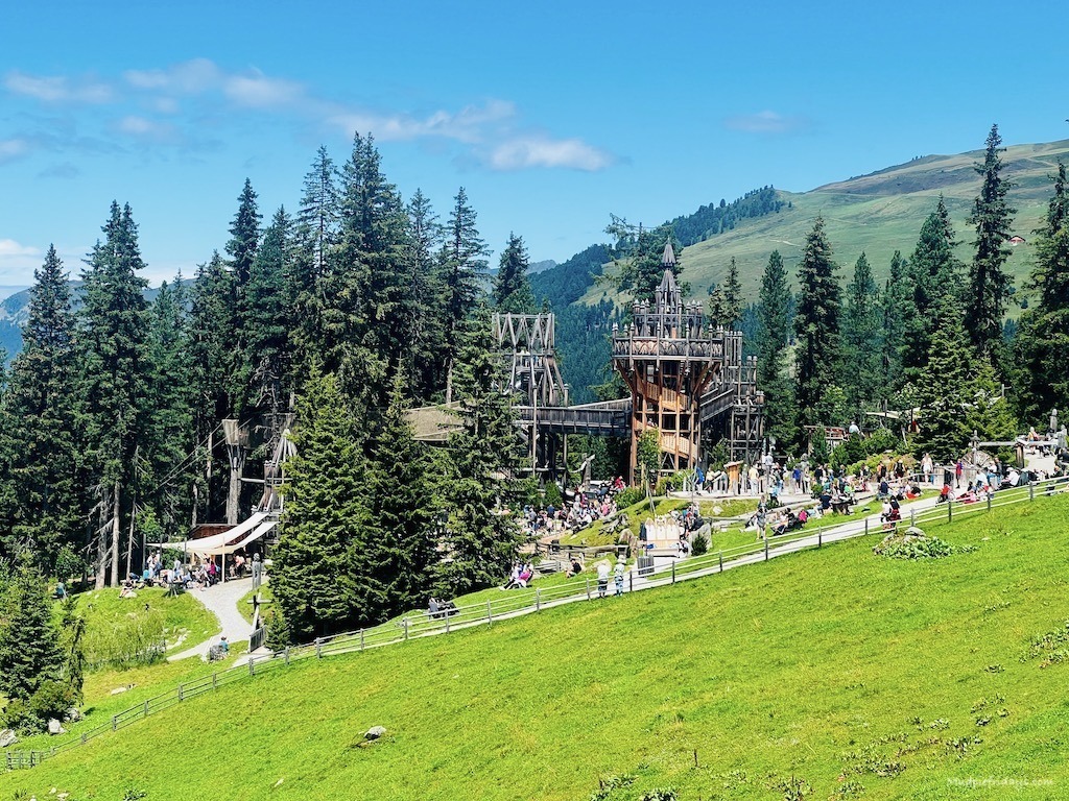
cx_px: 534
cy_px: 400
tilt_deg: -1.6
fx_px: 2378
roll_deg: -0.7
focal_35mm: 77
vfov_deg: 19.1
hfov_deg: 25.3
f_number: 2.8
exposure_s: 1/257
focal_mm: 9
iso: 32
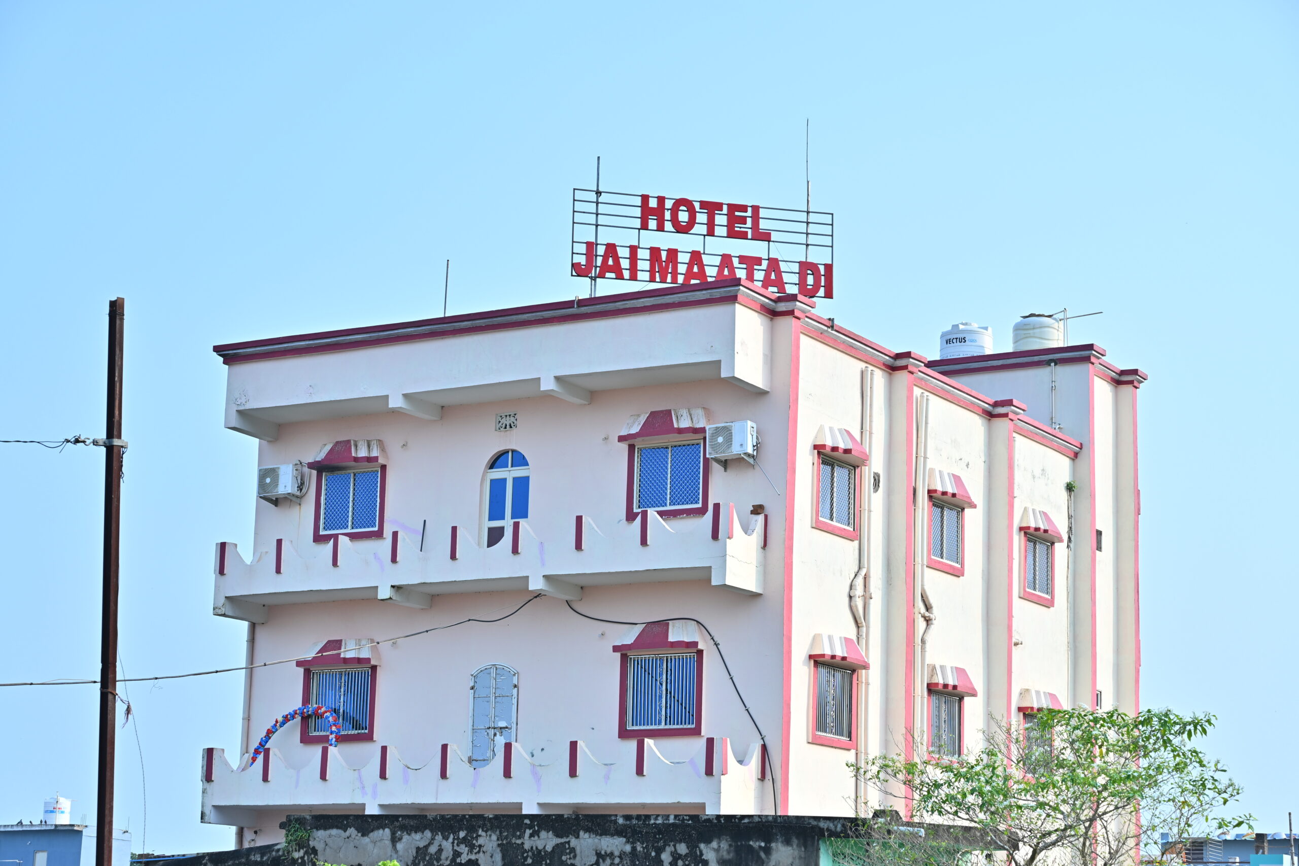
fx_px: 2526
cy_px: 433
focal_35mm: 70
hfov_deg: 28.8
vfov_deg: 19.5
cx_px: 650
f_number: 7.1
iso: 100
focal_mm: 70
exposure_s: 1/200
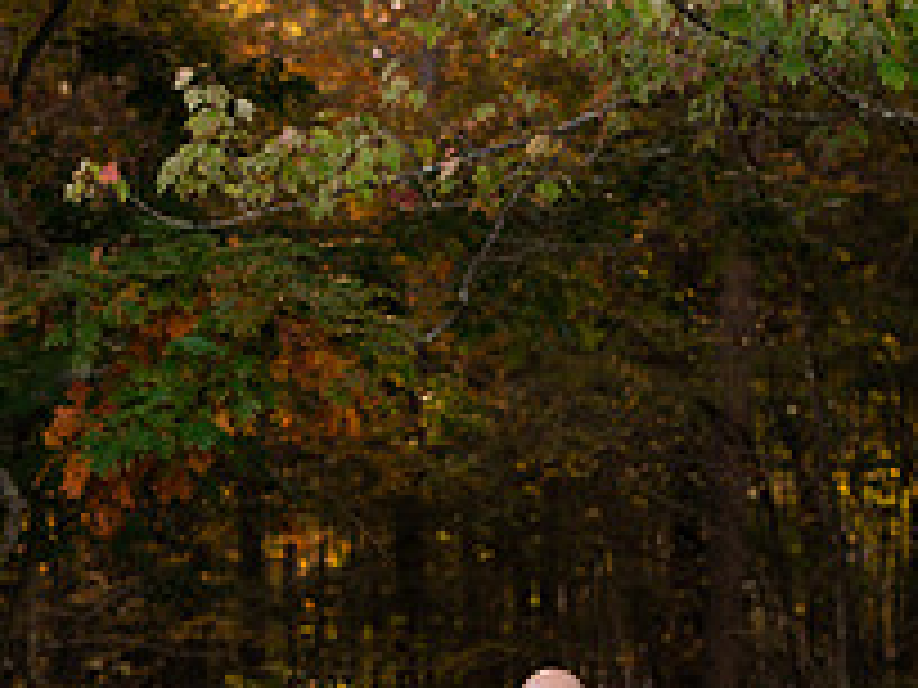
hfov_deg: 11.0
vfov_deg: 8.2
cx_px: 387
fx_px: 4774
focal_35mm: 180
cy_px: 643
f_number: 3.5
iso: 320
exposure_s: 1/400
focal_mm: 85
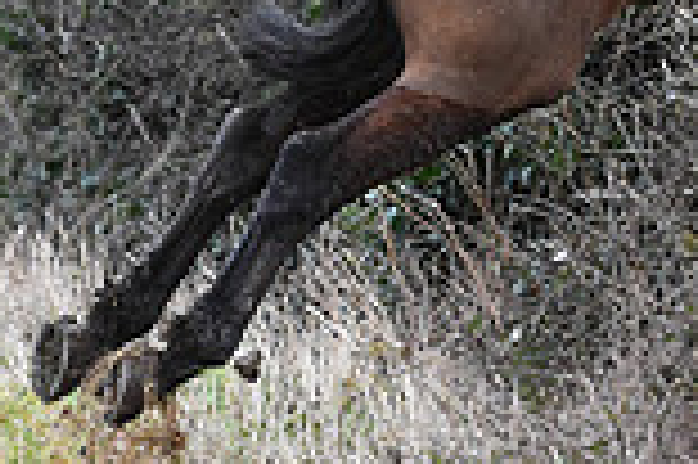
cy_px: -50
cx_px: 1207
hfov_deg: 3.4
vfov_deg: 2.3
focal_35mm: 599
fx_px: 11602
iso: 3200
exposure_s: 1/1250
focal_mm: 160
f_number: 5.6
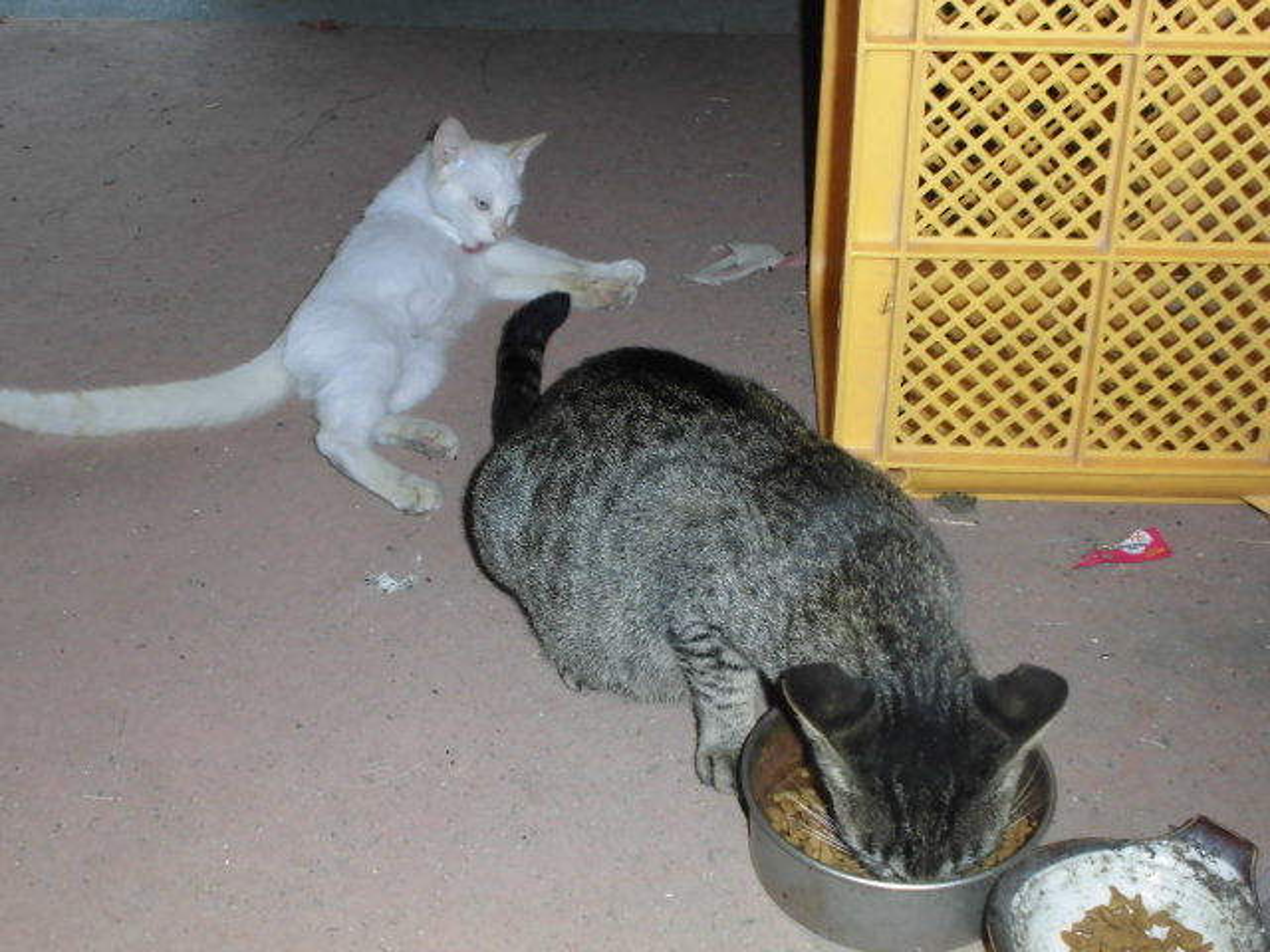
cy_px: 476
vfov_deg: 33.6
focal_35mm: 43
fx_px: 1578
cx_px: 635
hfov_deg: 43.9
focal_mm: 7.8
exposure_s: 1/60
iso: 200
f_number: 4.5
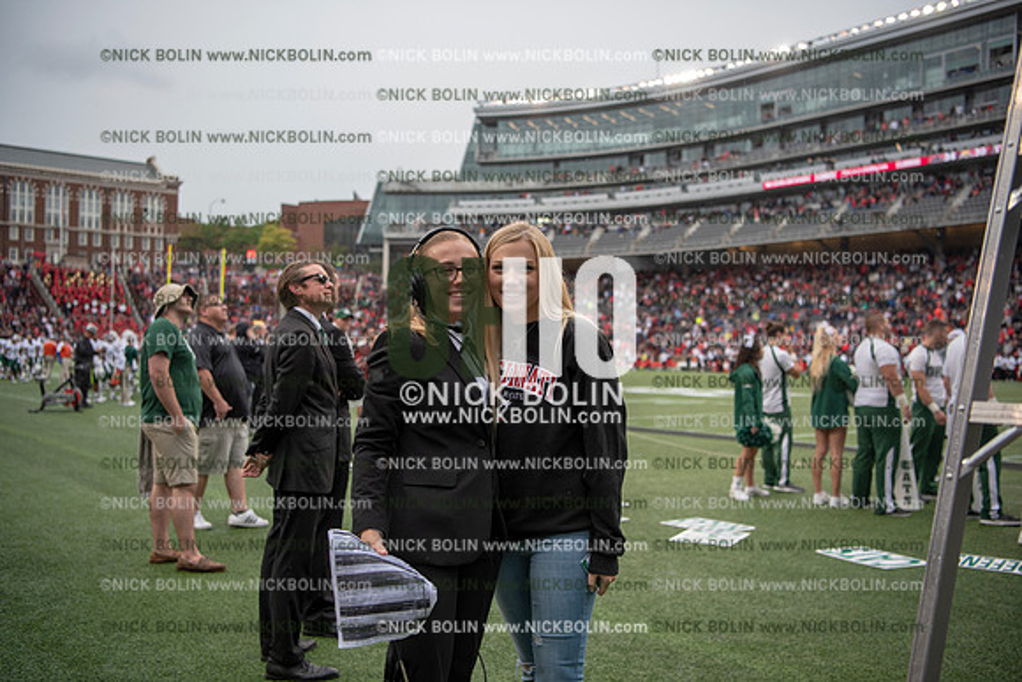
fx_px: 994
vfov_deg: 37.9
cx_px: 511
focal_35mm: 35
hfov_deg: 54.4
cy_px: 341
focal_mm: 35
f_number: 2.8
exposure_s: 1/1000
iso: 250
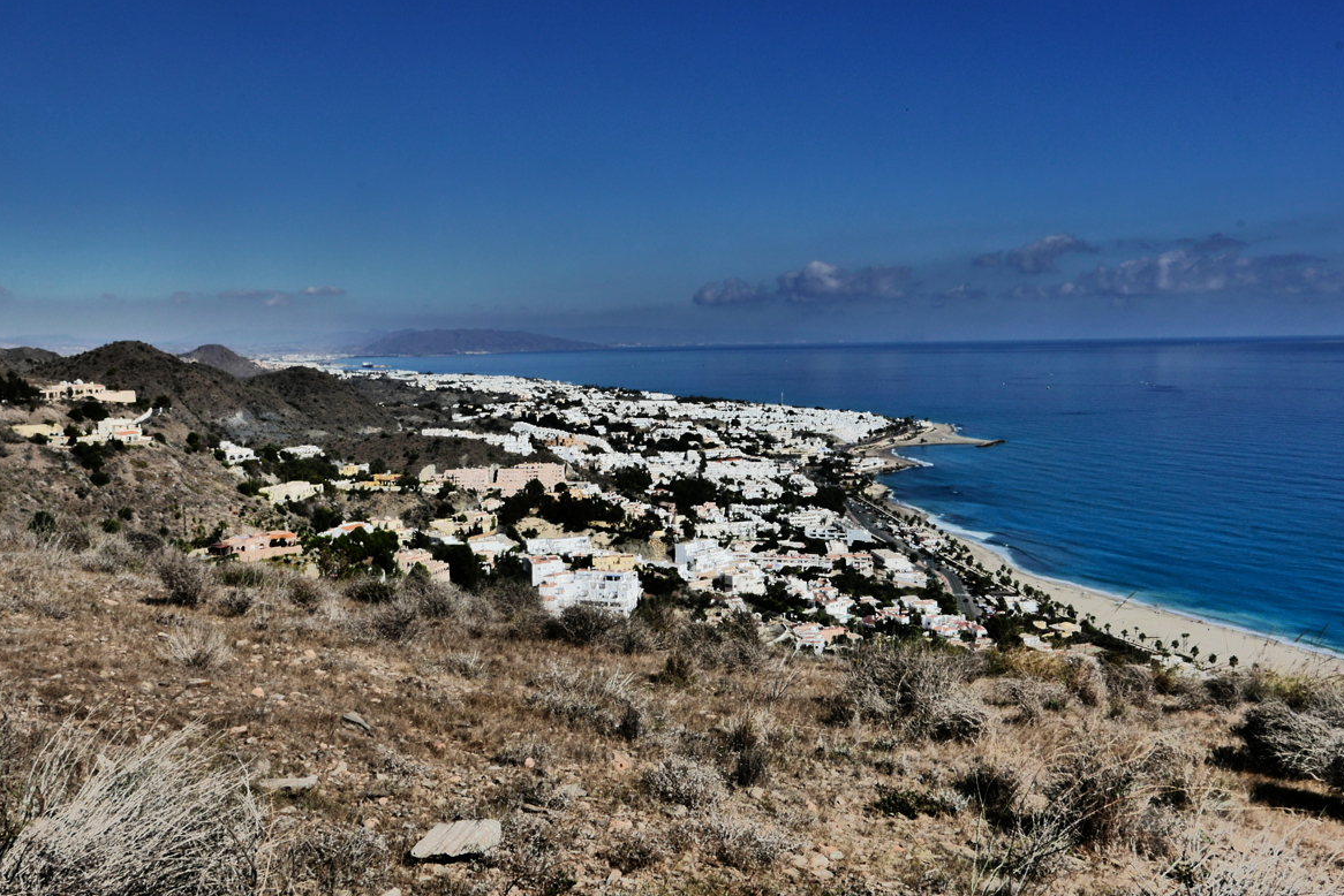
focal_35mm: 38
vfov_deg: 35.1
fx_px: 1419
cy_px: 454
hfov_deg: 50.7
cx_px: 684
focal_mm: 16.5
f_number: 16
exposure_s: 1/200
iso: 200
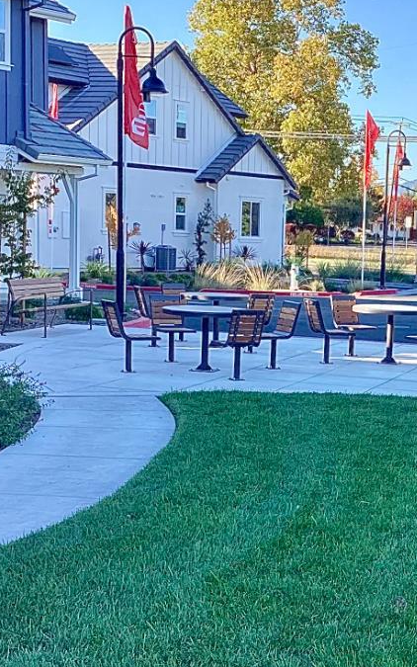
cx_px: 370
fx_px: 1327
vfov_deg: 28.1
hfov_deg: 17.6
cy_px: 419
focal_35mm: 73
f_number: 2.4
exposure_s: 1/214
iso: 25
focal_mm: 3.3
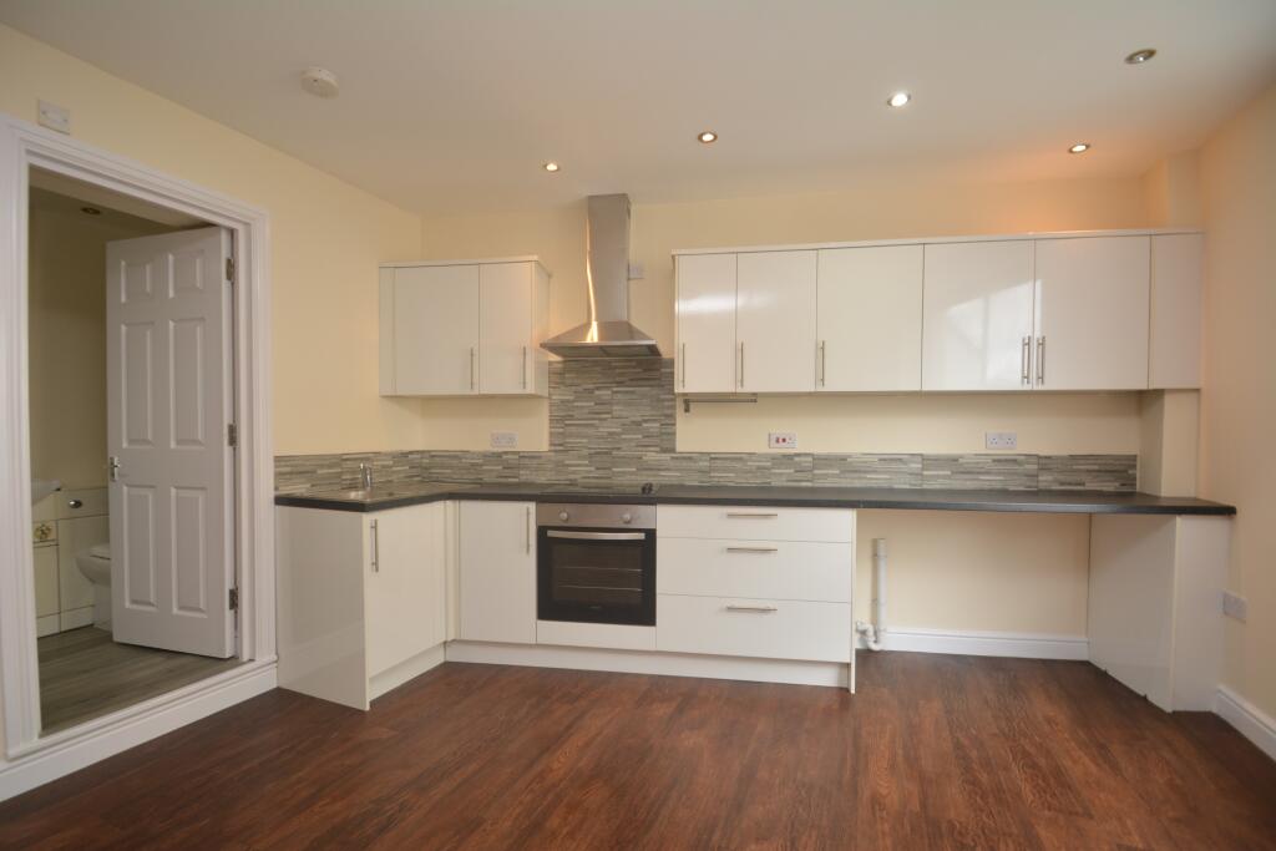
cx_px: 638
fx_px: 532
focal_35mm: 15
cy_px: 426
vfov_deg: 77.3
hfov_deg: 100.4
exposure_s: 1/60
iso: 280
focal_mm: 10
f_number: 4
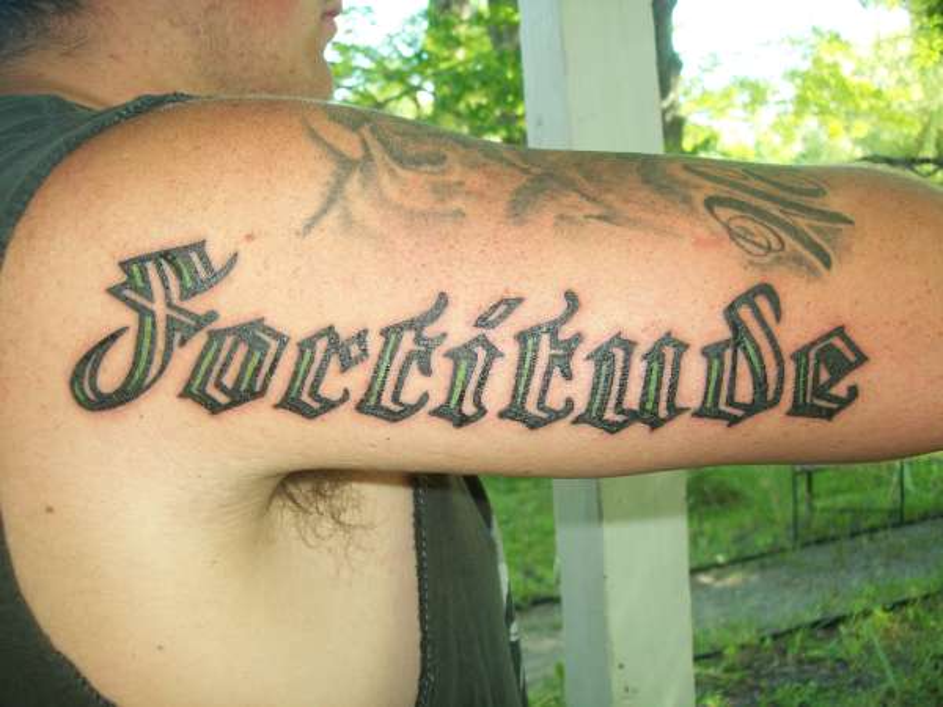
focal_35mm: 36
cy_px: 354
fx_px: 981
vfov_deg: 39.7
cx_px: 472
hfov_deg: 51.4
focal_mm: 6
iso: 64
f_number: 2.7
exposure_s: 1/60
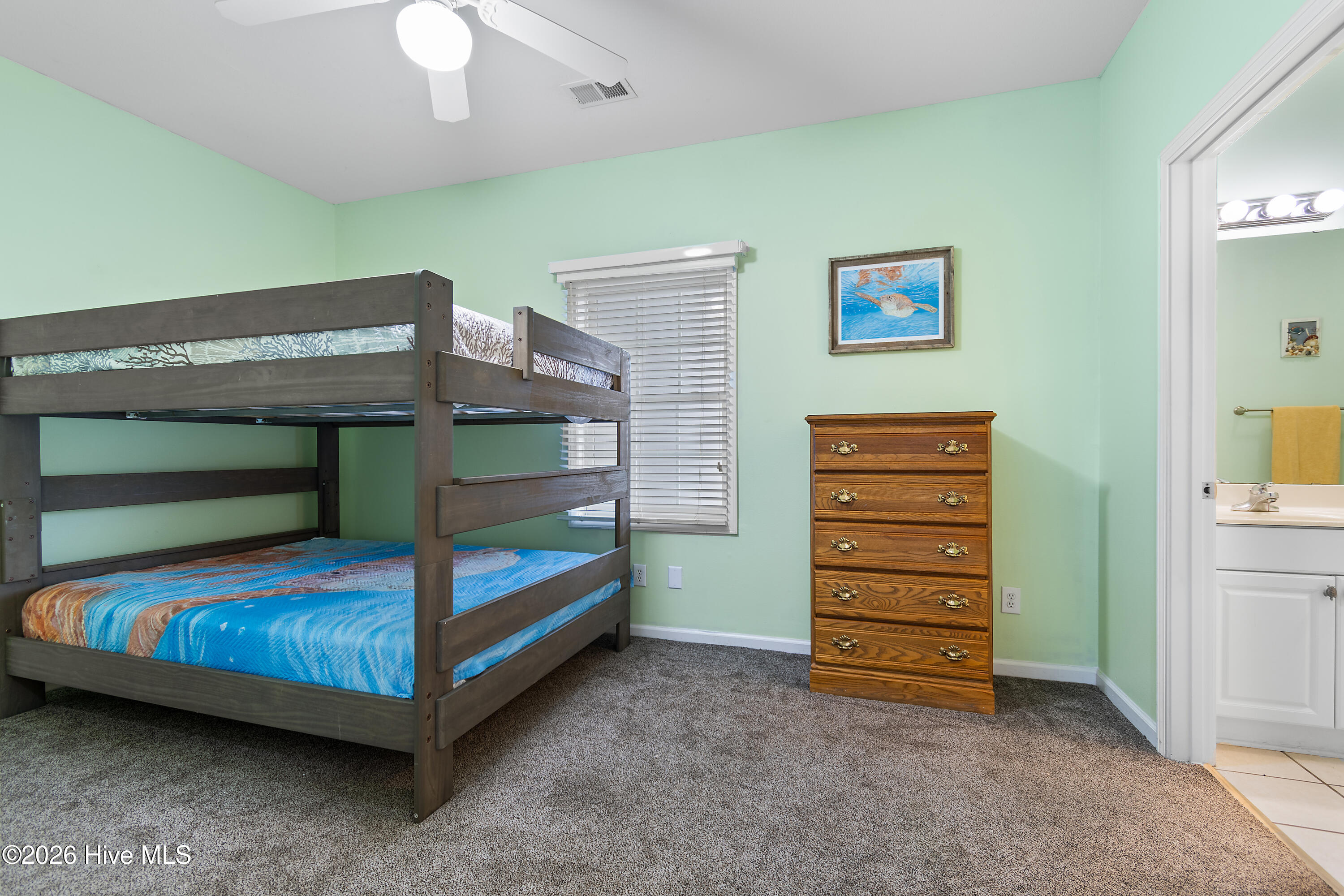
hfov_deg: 100.4
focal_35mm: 15
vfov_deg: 77.3
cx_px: 672
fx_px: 560
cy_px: 448
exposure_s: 1.3
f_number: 4.5
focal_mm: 10
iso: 100
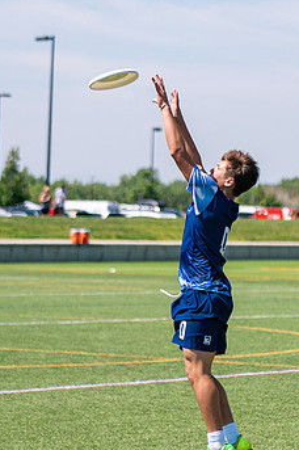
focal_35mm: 185
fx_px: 2309
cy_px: 309
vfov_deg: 11.1
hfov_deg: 7.4
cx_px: 258
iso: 640
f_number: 2.8
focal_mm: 80
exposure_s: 1/12800
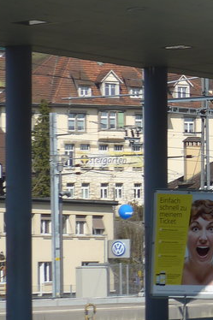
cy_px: 127
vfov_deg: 7.7
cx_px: 487
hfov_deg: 5.0
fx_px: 2372
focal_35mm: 267
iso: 80
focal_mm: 16
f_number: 4.4
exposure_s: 1/800
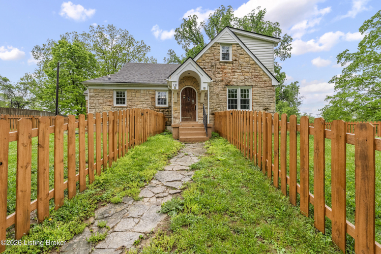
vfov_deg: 73.8
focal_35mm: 16
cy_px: 127
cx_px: 190
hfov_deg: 96.7
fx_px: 169
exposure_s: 1/400
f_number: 11
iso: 1000
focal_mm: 16
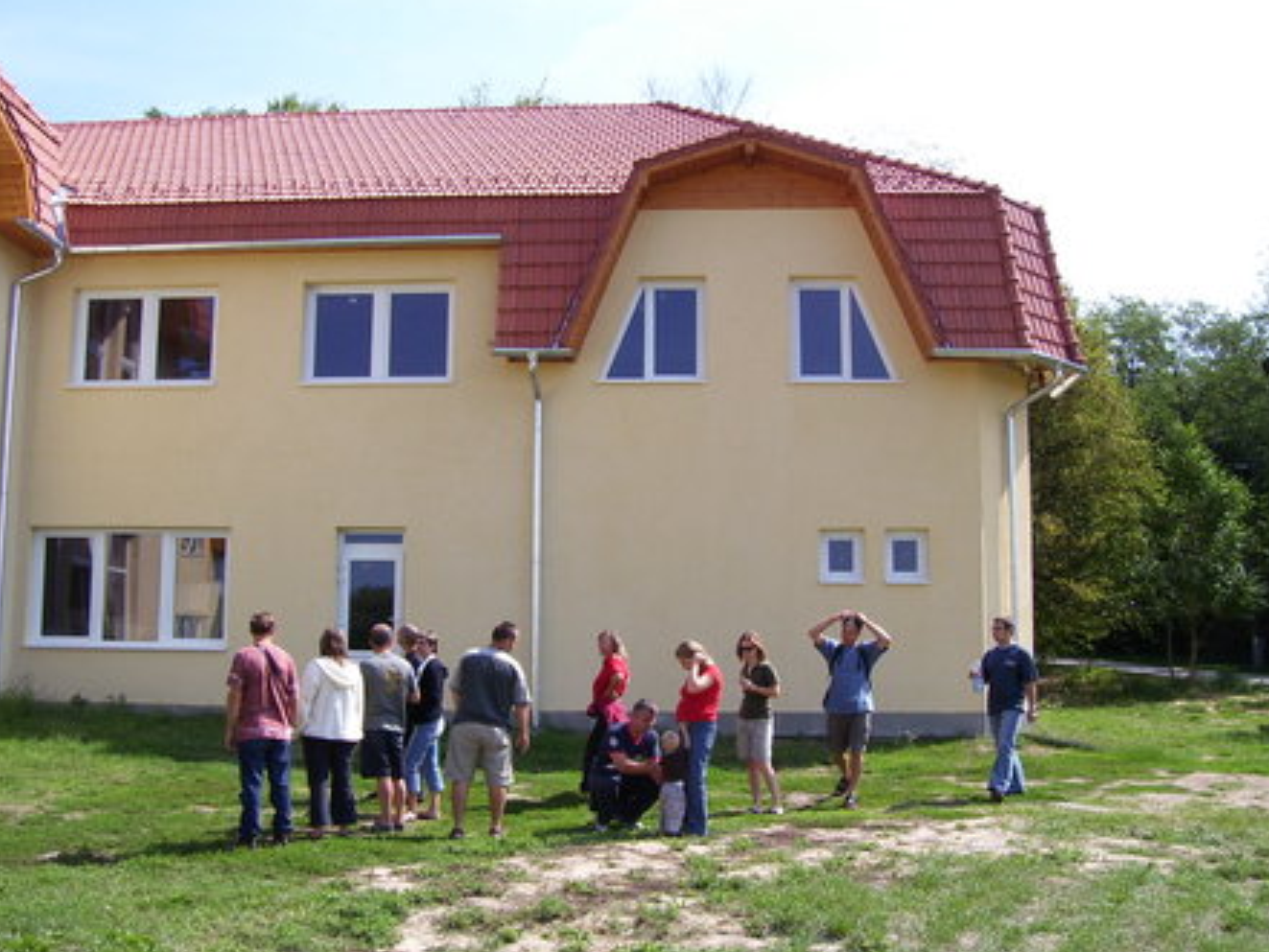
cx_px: 633
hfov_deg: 50.1
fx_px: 1357
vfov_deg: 38.7
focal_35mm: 37
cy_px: 503
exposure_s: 1/350
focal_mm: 5.6
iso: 80
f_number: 4.8
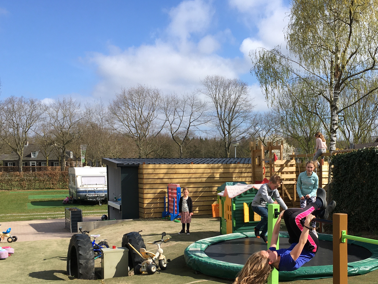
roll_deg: -2.2
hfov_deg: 44.5
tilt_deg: -4.0
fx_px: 459
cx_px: 234
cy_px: 199
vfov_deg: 33.9
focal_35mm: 42
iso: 25
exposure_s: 1/1425
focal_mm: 4.15
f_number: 2.2
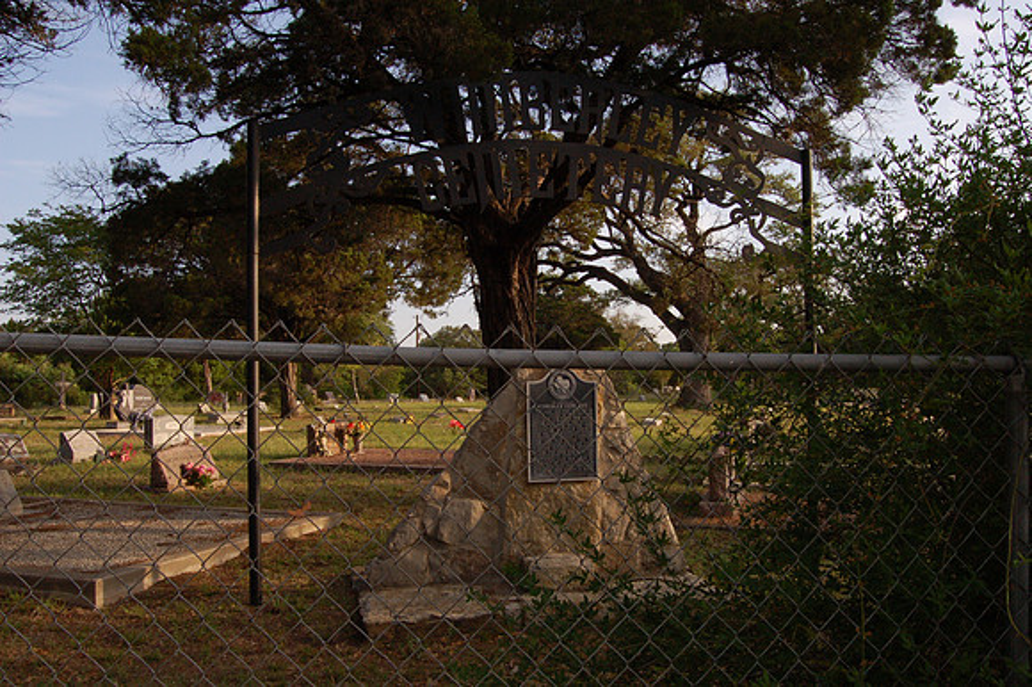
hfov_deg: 62.0
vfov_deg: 43.6
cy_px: 344
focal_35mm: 30
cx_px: 516
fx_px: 859
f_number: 13
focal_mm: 20
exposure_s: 1/250
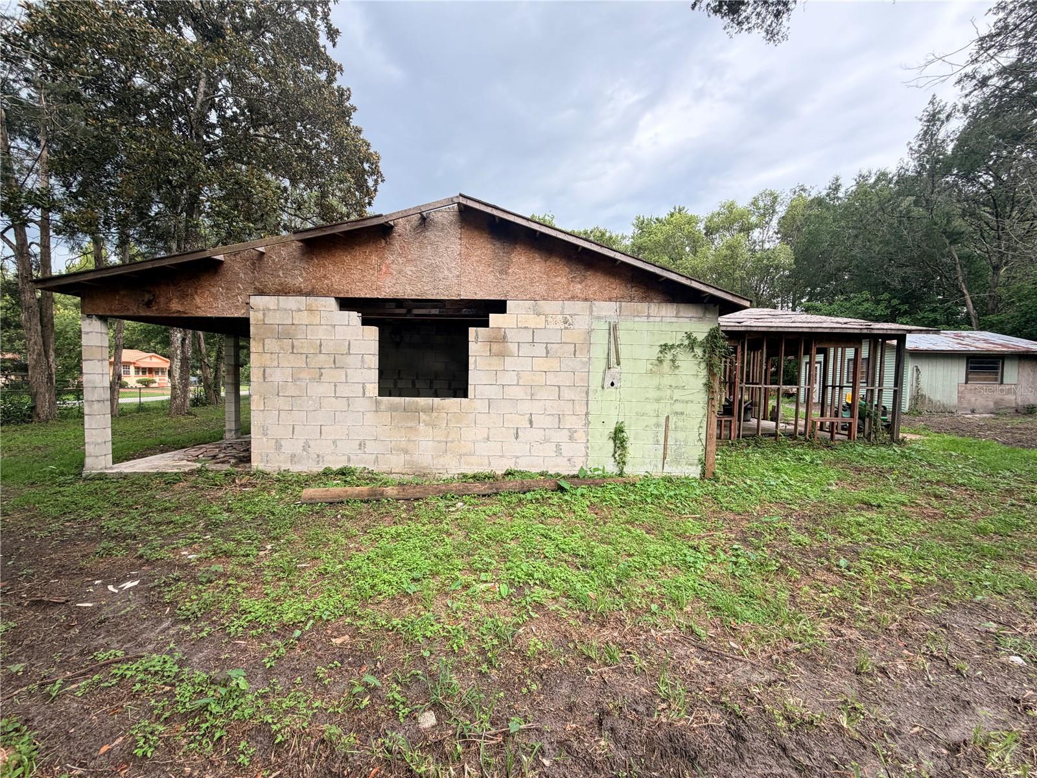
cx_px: 518
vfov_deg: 85.7
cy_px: 389
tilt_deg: -2.7
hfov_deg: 102.1
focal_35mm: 14
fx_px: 419
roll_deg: -0.3
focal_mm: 2.22
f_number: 2.2
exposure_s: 1/121
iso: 50
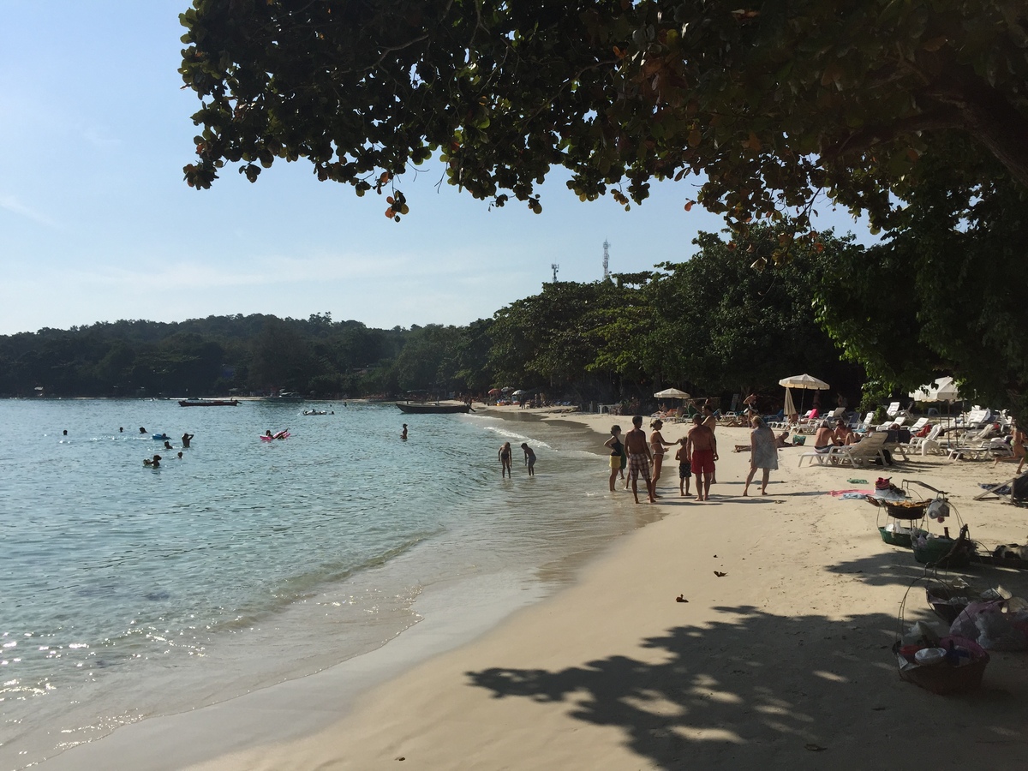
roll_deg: -0.4
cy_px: 386
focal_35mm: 29
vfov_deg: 48.2
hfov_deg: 61.7
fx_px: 861
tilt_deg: +0.5
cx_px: 514
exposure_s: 1/7937
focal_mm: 4.15
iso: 32
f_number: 2.2
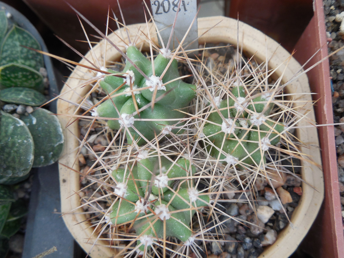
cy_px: 129
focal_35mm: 31
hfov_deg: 58.4
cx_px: 172
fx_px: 308
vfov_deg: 45.4
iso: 140
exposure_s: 1/30
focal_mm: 5.6
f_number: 3.6
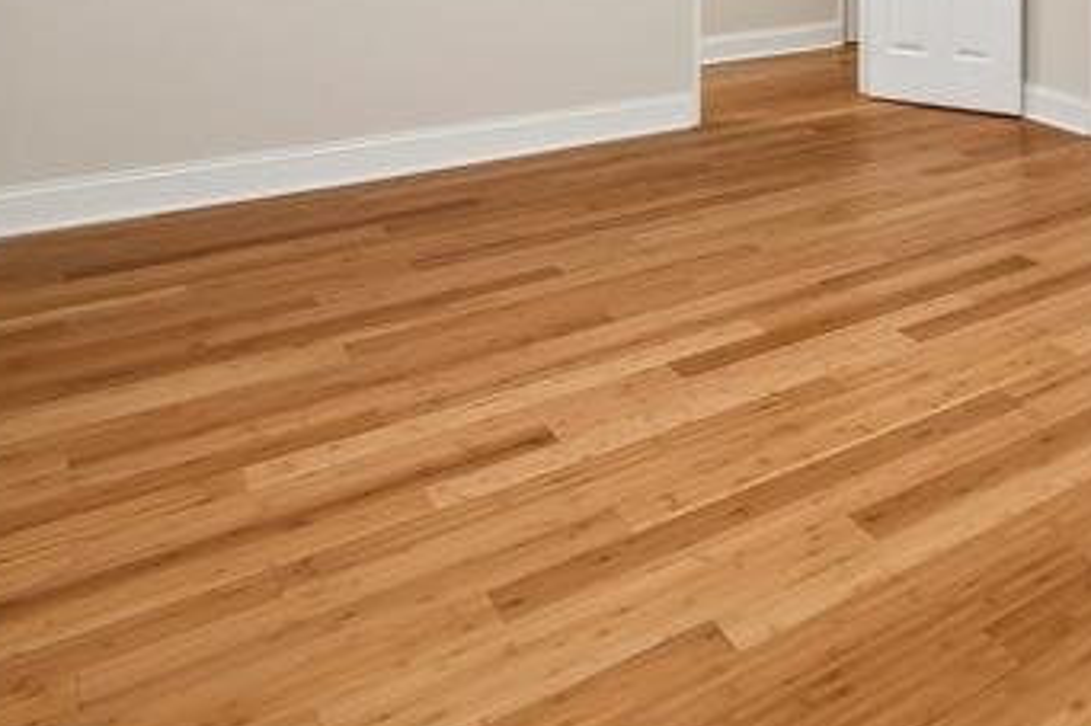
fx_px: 1090
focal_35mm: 36
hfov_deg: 43.9
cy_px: -182
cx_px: 1133
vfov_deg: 30.3
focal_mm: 12
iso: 100
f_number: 11
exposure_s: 1/2.5
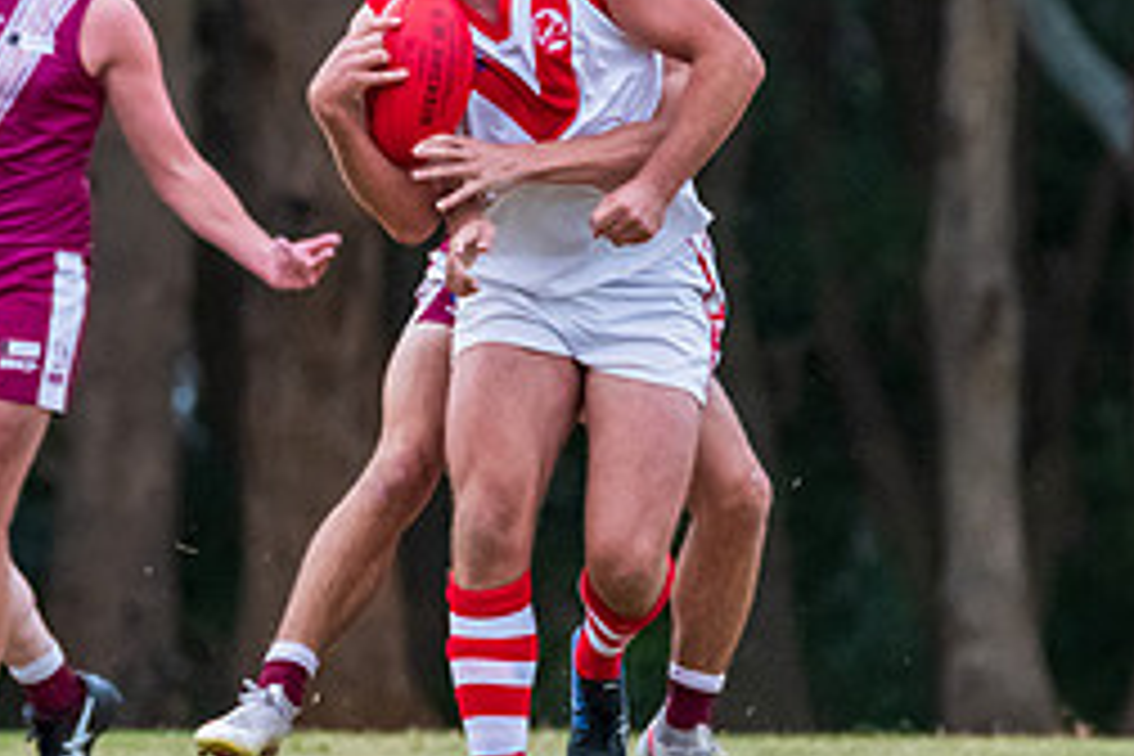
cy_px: 368
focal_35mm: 1206
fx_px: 37986
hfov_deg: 1.7
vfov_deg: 1.1
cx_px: 424
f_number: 6
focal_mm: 400
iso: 3200
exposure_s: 1/1250
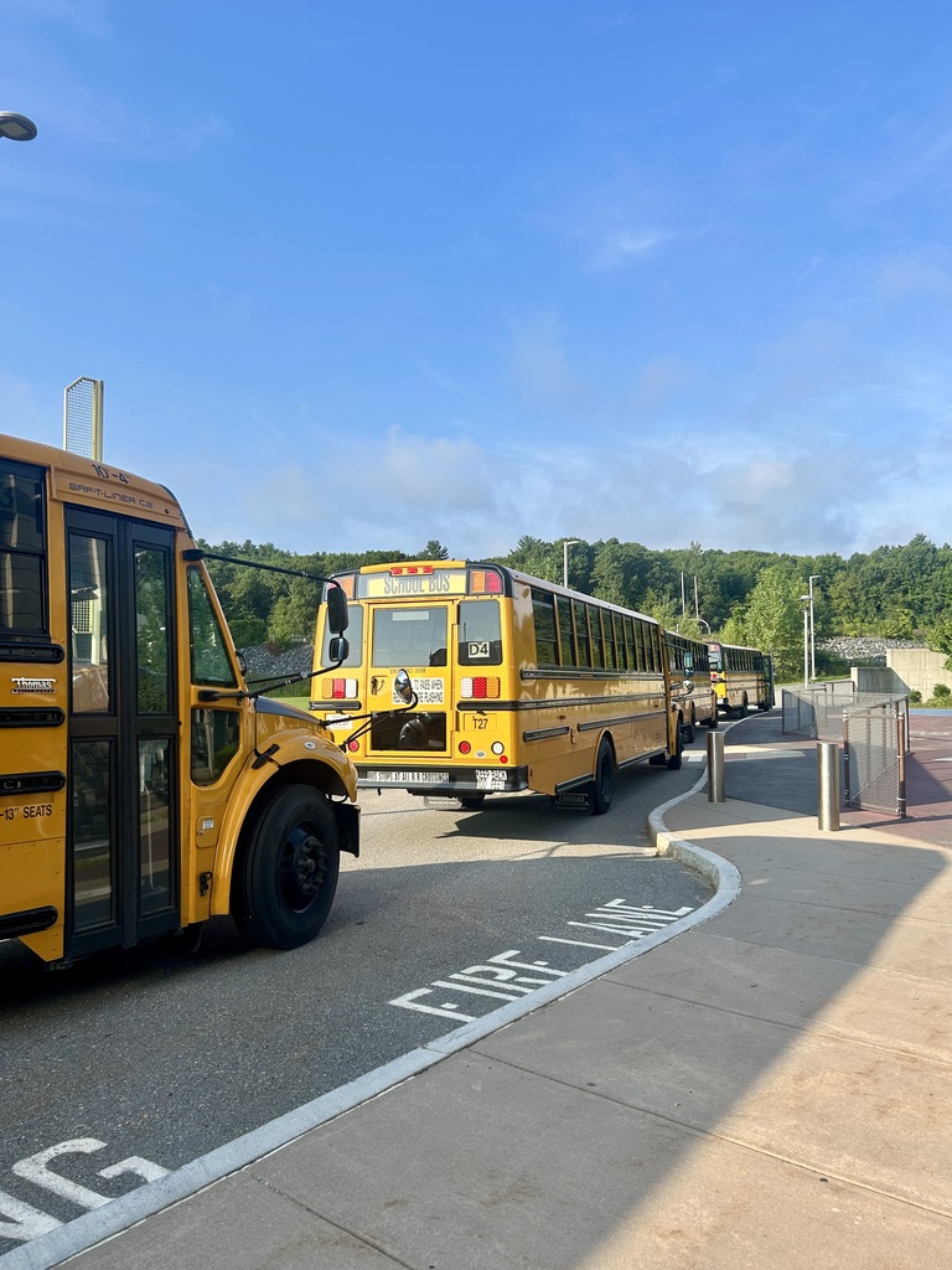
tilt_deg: +2.0
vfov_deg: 67.3
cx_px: 476
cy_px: 635
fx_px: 953
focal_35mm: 26
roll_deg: -0.4
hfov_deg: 53.1
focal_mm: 5.7
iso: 50
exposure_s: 1/3257
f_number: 1.5
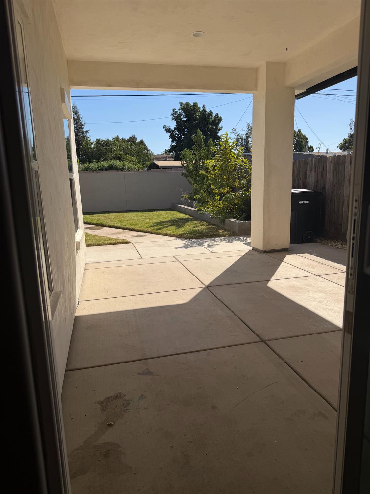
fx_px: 342
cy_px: 247
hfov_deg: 56.8
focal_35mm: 24
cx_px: 185
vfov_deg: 71.6
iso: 80
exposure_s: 1/6173
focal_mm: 6.76
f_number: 1.78
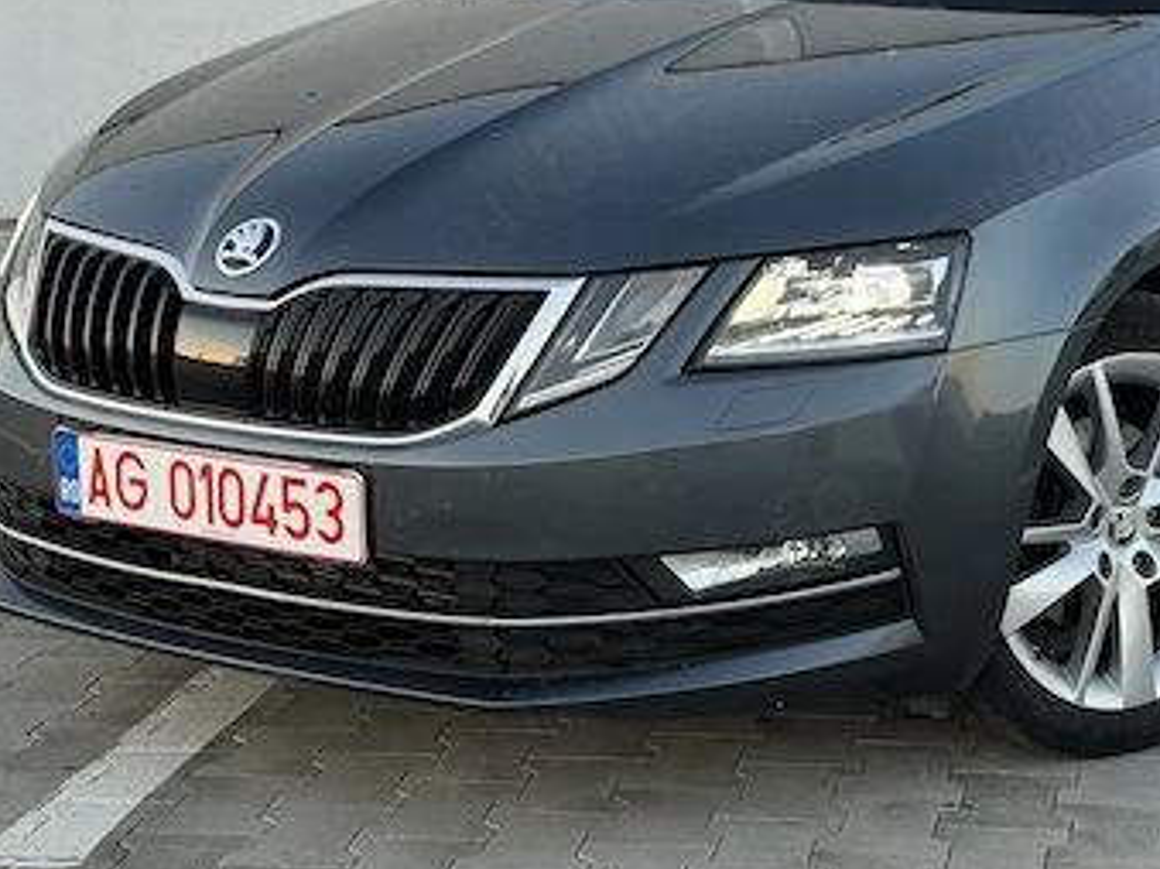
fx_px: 2847
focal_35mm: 85
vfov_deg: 17.2
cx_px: 883
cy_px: 147
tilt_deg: -6.9
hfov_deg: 22.8
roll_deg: -0.2
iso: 125
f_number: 1.78
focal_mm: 6.76
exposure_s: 1/199
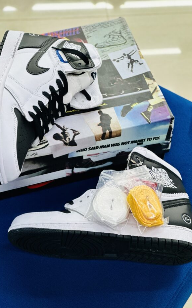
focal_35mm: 82
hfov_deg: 15.9
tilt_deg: -51.2
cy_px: 154
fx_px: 687
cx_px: 81
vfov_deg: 25.2
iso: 160
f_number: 2.8
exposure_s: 1/100
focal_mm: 9
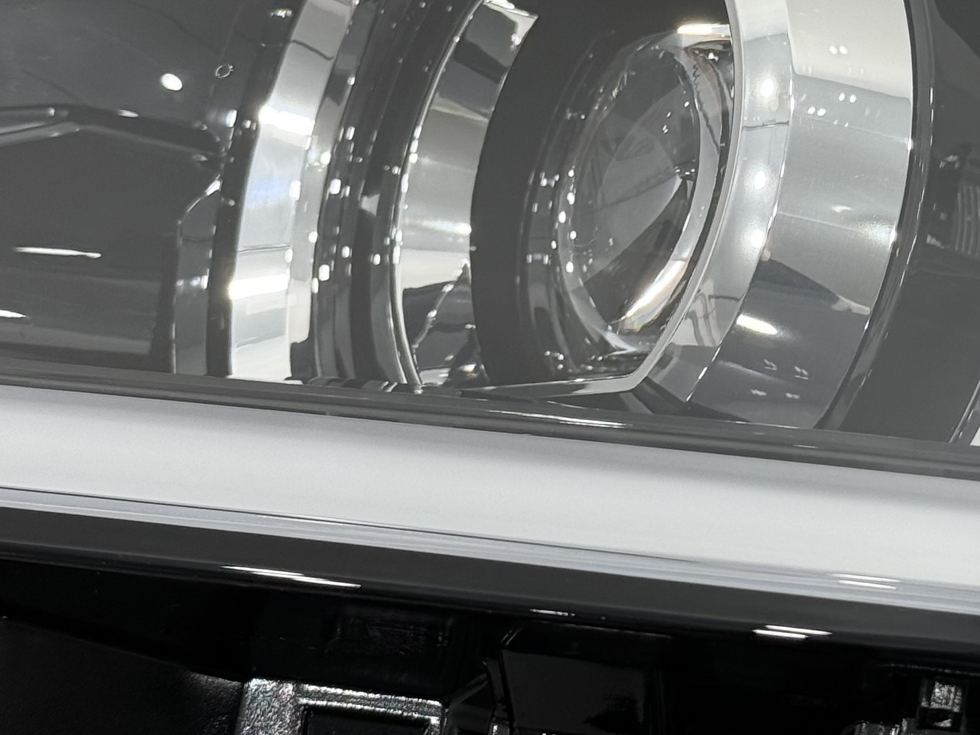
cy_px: 142
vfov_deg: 13.0
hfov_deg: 17.2
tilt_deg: -53.1
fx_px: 3199
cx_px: 821
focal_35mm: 113
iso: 50
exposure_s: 1/217
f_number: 1.78
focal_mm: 6.76
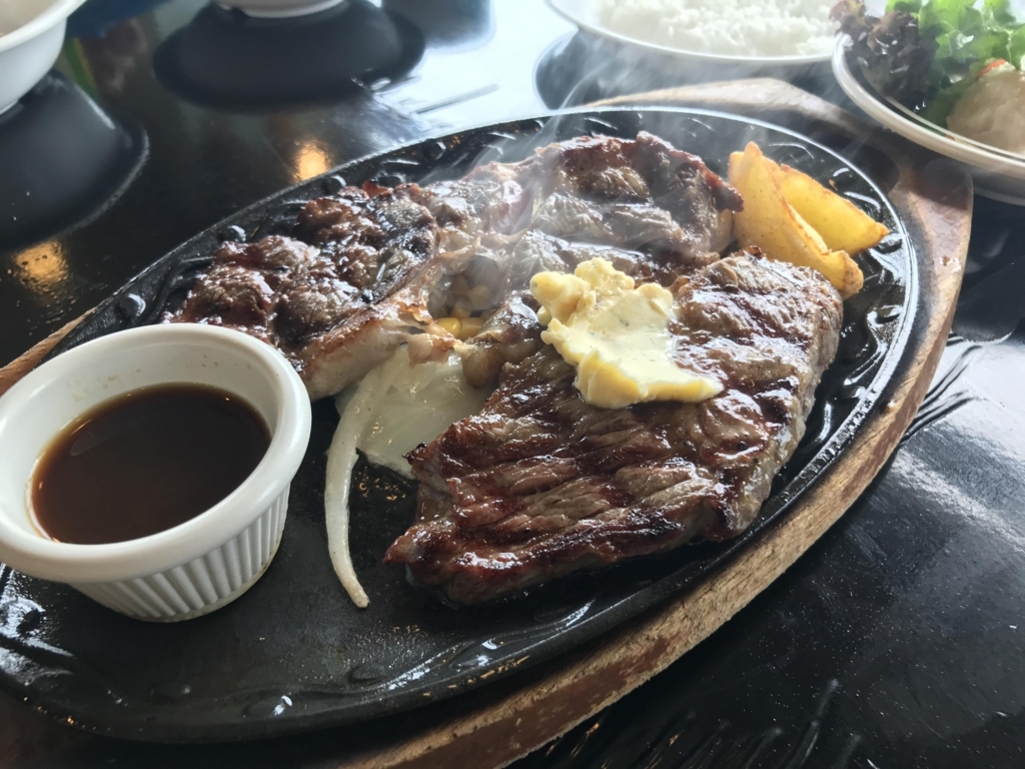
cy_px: 384
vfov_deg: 49.7
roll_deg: -1.4
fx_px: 829
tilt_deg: -43.2
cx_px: 512
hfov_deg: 63.4
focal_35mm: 28
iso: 32
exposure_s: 1/120
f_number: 1.8
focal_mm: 3.99
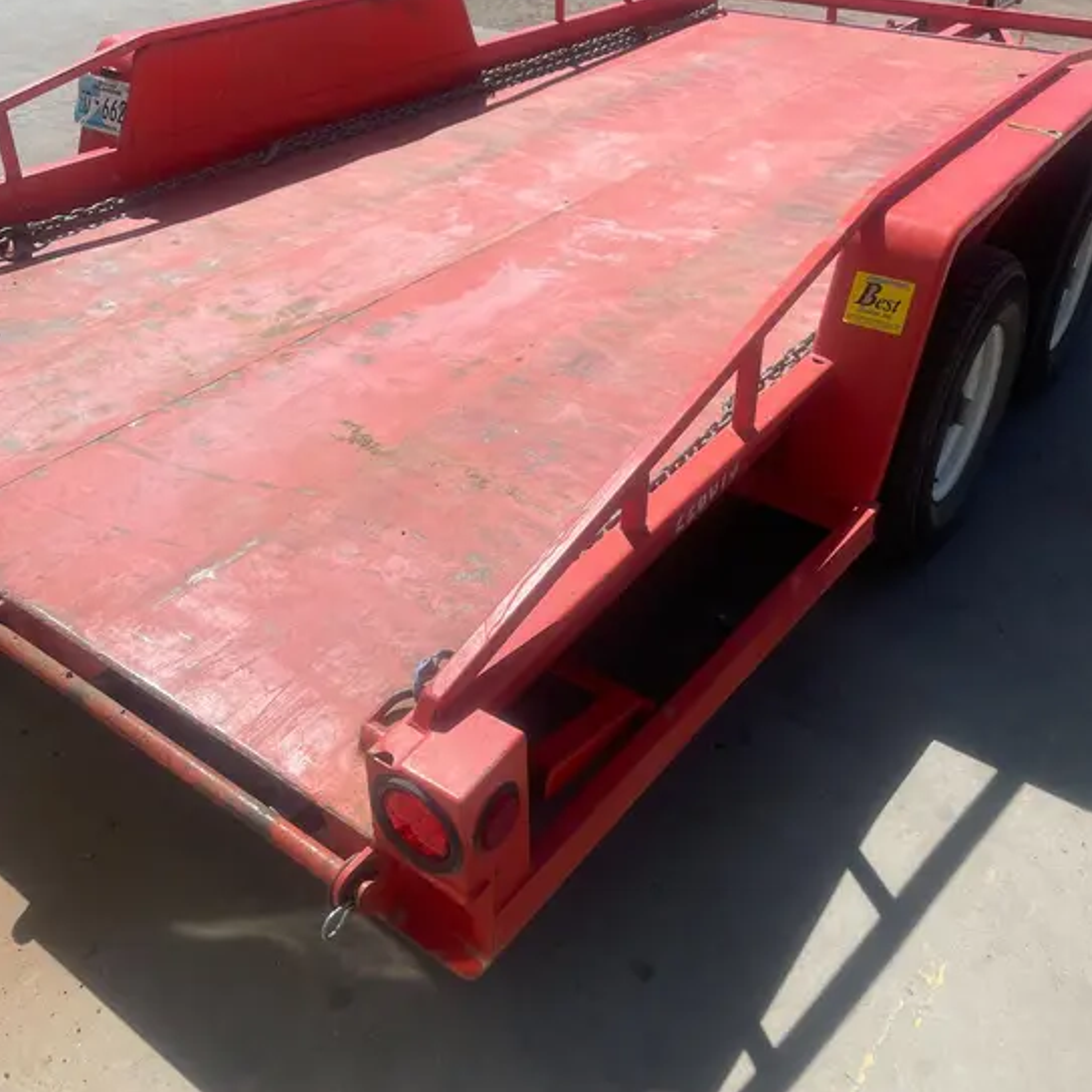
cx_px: 545
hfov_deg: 52.5
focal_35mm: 31
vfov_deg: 51.9
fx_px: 1106
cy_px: 401
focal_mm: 4.2
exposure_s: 1/6494
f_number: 1.6
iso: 50
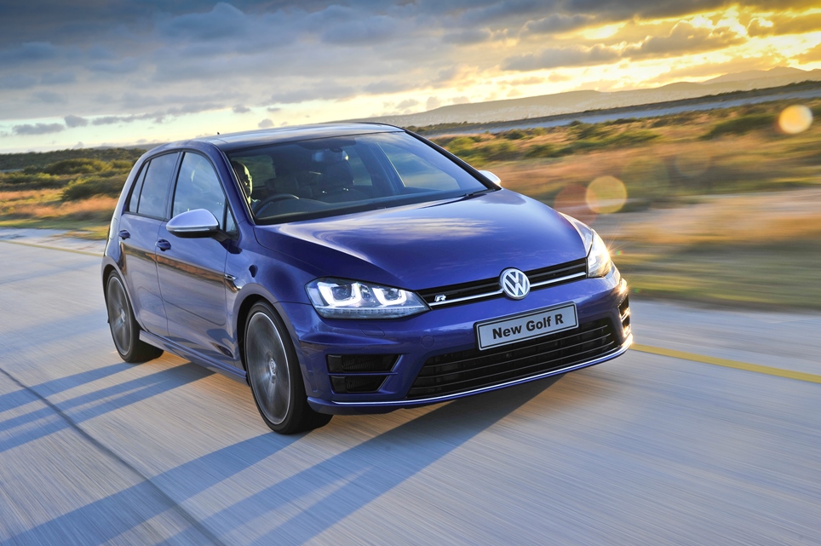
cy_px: 271
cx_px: 402
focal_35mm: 51
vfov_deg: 26.4
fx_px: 1162
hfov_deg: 38.9
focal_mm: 48
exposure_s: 1/13
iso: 100
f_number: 10
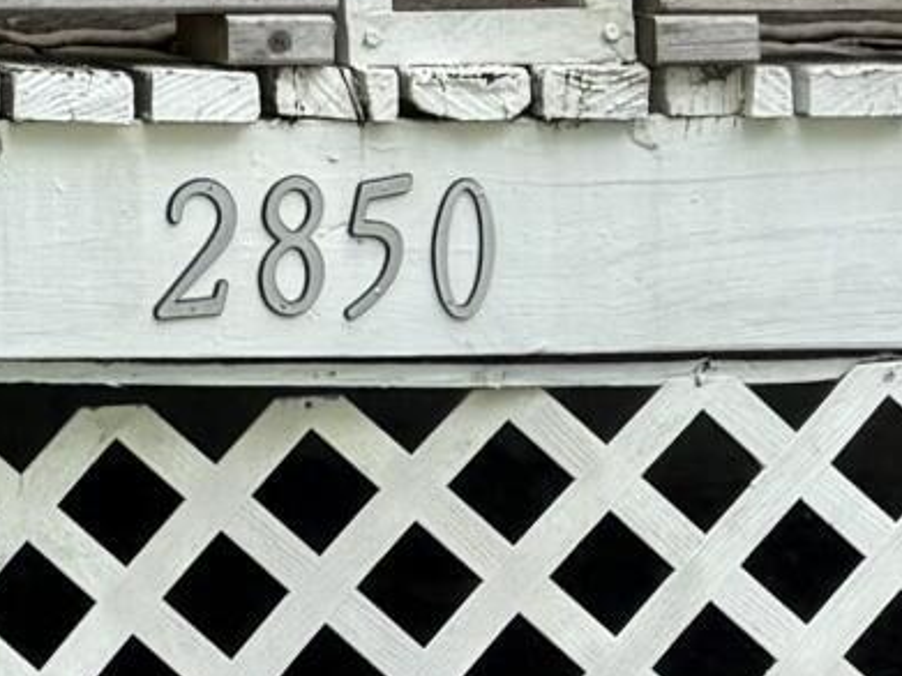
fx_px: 4793
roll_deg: -0.1
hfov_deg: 9.3
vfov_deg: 7.7
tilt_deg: +1.5
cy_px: -651
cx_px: -1460
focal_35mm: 184
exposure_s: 1/878
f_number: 1.78
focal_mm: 6.76
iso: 80
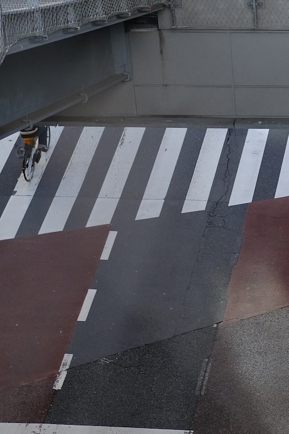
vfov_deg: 13.9
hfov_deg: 9.2
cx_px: 374
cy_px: 151
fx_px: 1771
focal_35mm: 147
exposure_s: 1/2000
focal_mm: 35
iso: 400
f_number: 2
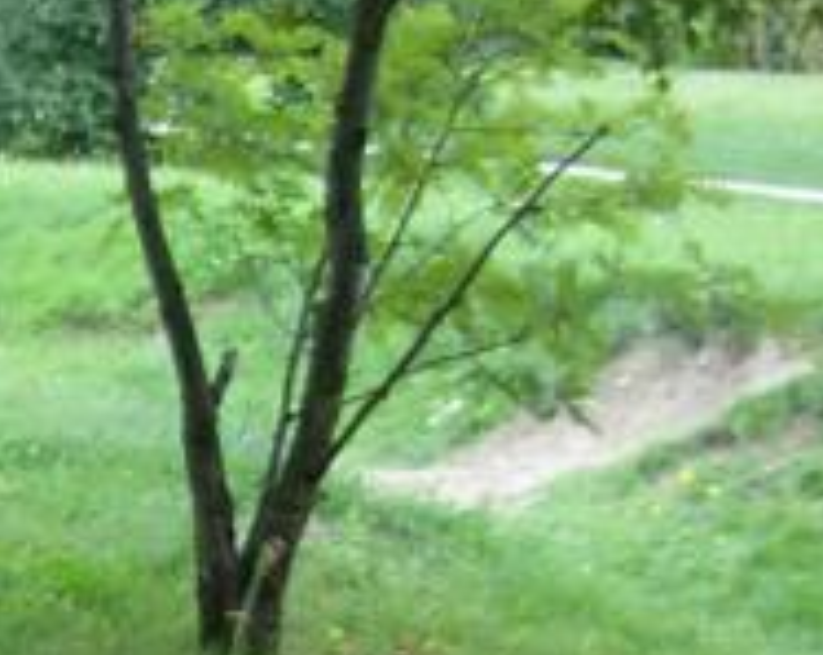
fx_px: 3867
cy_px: 593
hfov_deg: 11.0
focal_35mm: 159
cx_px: -854
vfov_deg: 9.6
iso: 79
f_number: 2.9
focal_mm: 6.3
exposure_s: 1/85.4
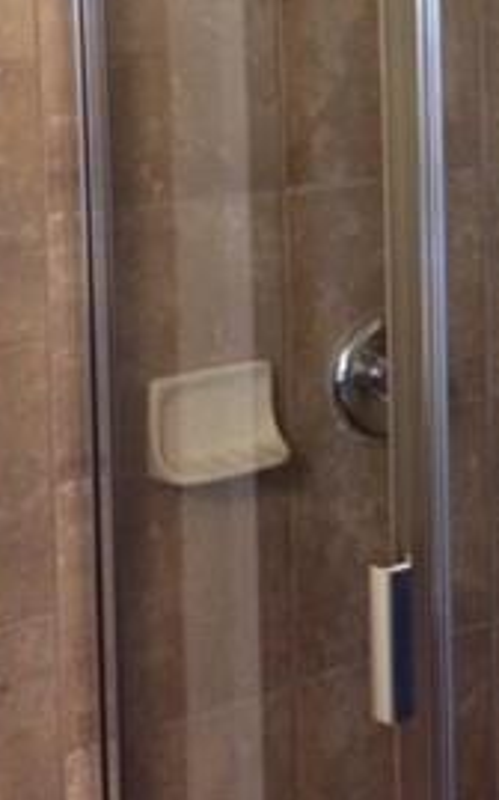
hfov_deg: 15.4
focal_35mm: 83
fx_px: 1807
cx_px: 496
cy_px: 113
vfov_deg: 24.4
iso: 100
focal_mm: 3.3
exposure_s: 1/24
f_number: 2.4
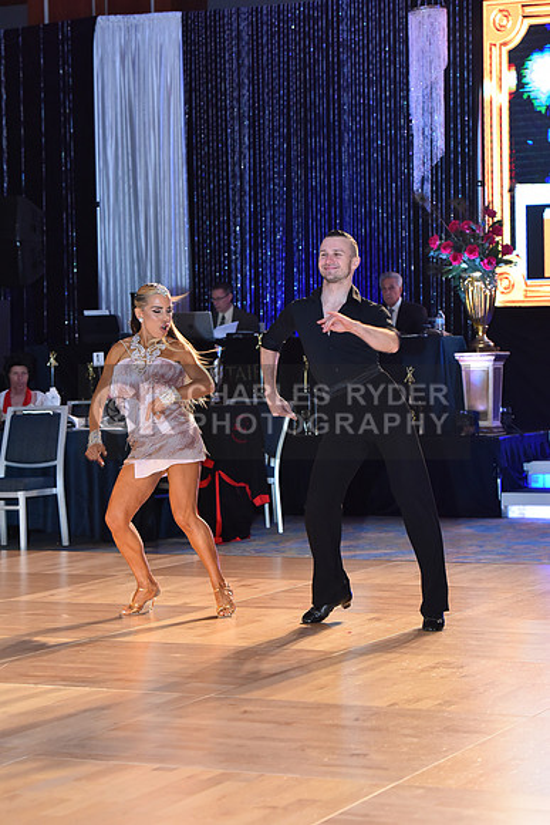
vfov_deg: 22.1
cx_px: 275
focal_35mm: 92
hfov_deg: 14.9
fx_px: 2107
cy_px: 412
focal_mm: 92
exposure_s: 1/250
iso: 2000
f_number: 5
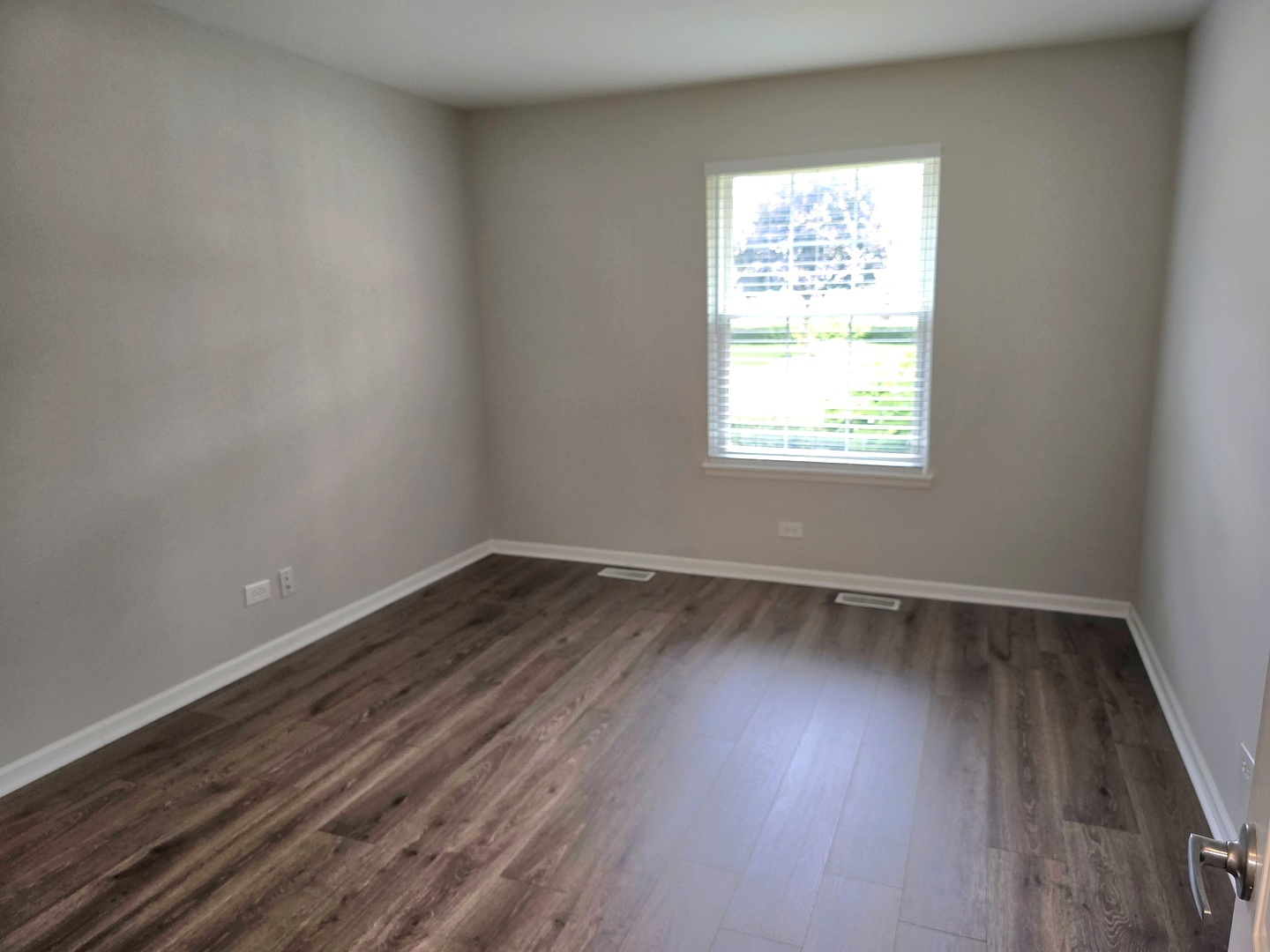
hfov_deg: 73.9
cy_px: 476
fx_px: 844
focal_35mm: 23
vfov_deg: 58.9
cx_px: 635
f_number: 1.7
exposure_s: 1/60.2
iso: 50
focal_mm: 6.3
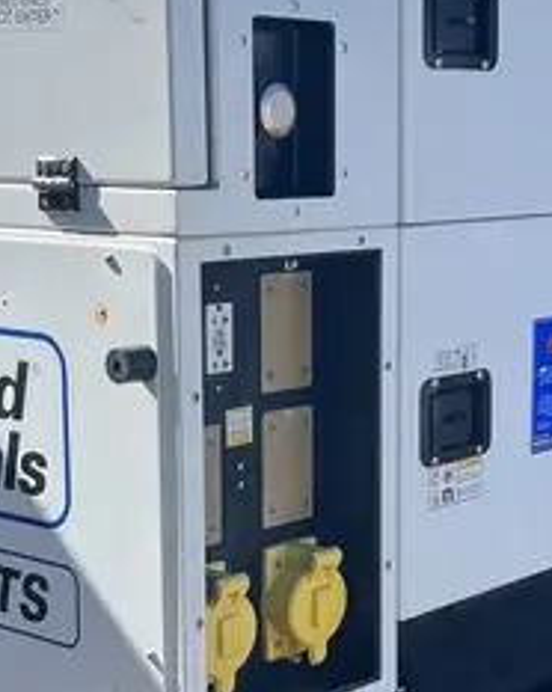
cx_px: 380
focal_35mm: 80
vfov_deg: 23.8
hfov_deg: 19.1
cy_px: 405
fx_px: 1636
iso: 50
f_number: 1.6
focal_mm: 5.1
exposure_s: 1/2309
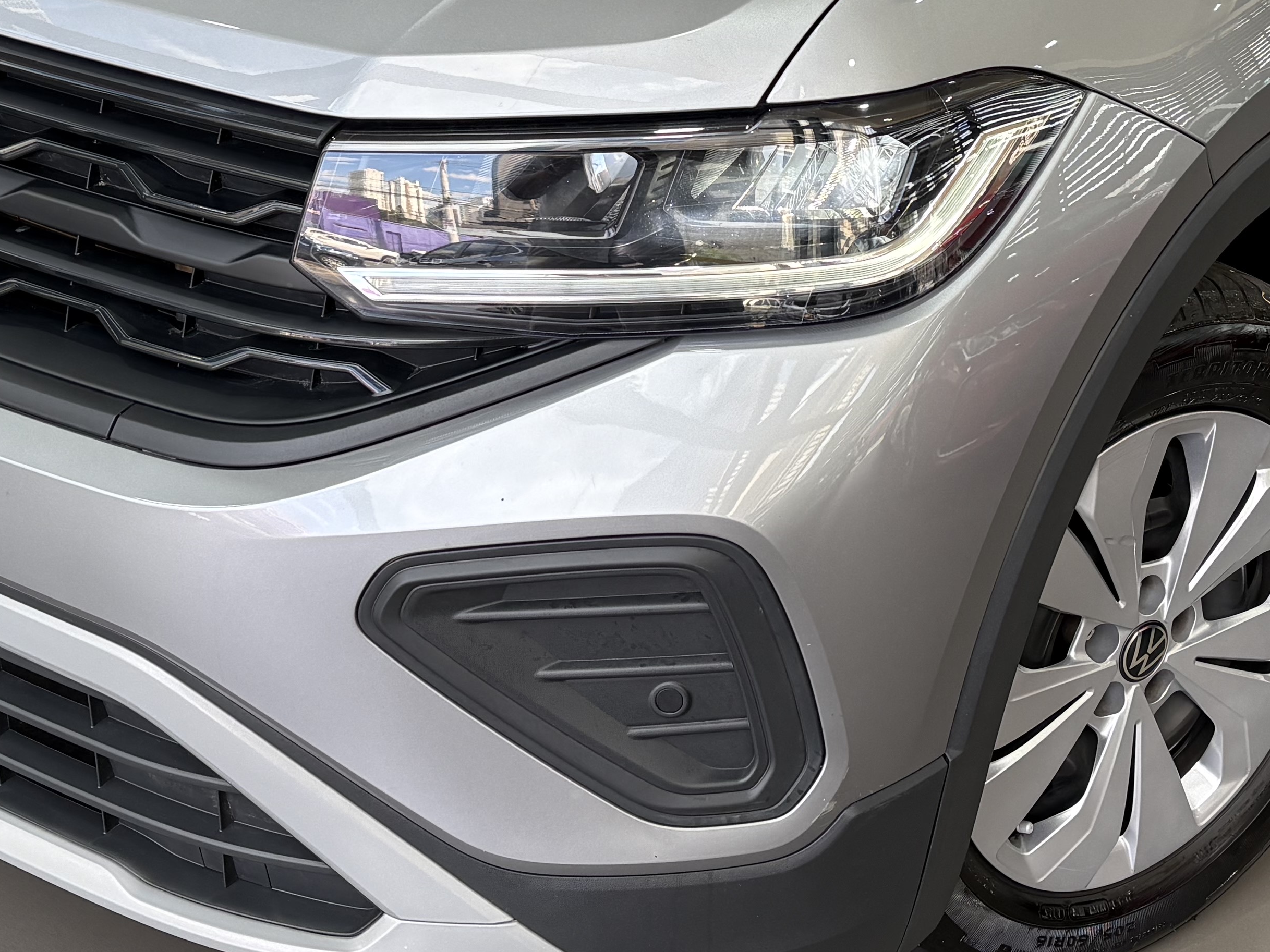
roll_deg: -1.9
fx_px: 2238
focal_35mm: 61
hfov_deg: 31.7
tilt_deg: -18.7
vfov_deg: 23.5
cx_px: 658
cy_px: 121
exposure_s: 1/270
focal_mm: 5.96
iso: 64
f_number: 1.6
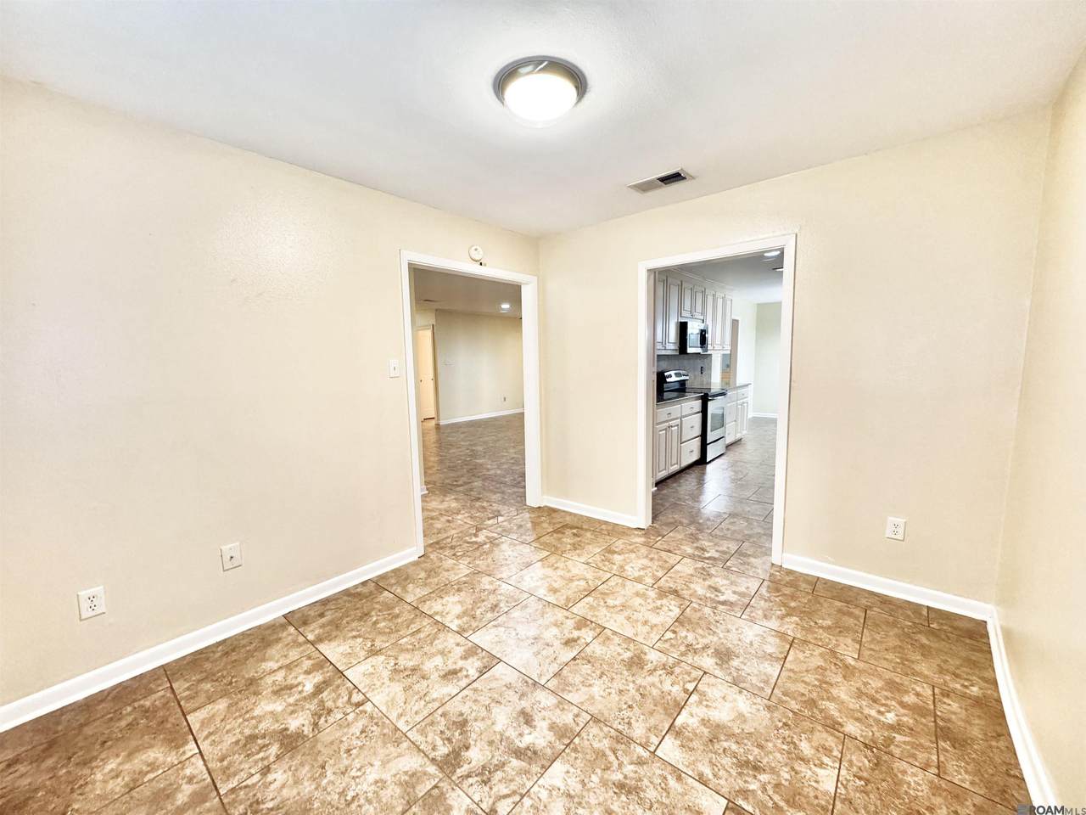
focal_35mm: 14
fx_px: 439
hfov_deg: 102.1
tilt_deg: -7.2
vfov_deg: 85.7
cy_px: 408
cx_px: 543
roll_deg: +0.8
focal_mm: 2.22
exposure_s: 1/60
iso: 320
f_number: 2.2
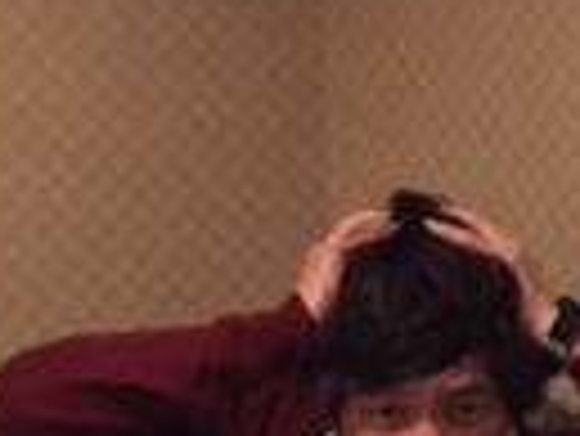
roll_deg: -2.8
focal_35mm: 144
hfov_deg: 12.8
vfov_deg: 10.2
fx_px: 2415
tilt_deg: -13.3
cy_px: 445
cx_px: 944
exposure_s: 1/15
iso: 320
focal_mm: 4.15
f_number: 2.2
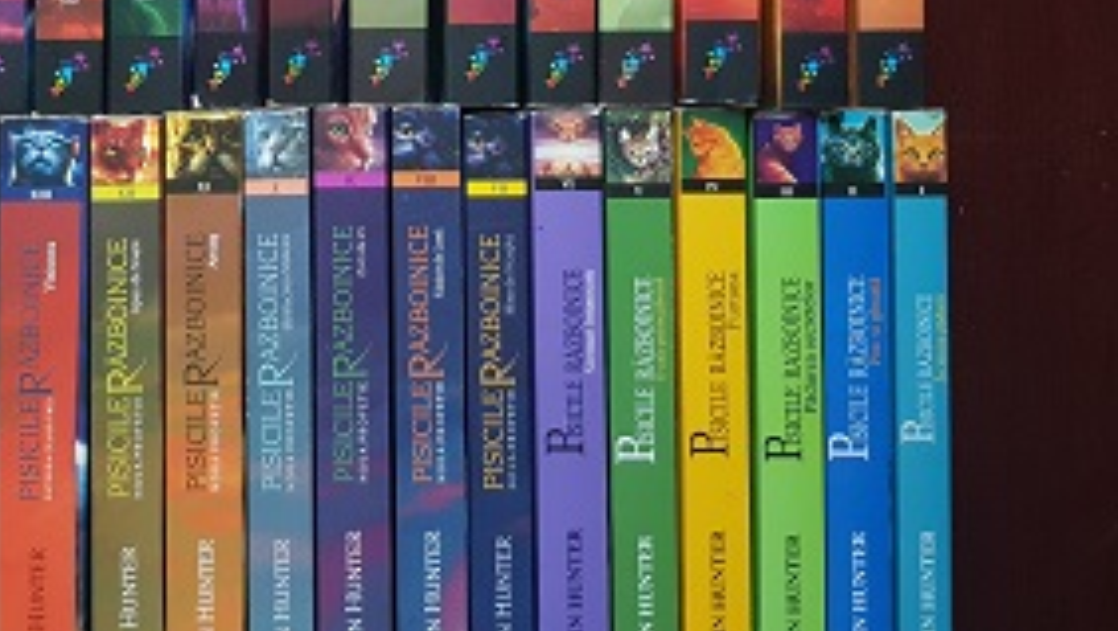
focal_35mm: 41
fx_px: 1216
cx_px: 357
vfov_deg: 28.2
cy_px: 91
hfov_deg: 48.4
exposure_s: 1/10
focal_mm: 4.3
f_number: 1.7
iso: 320
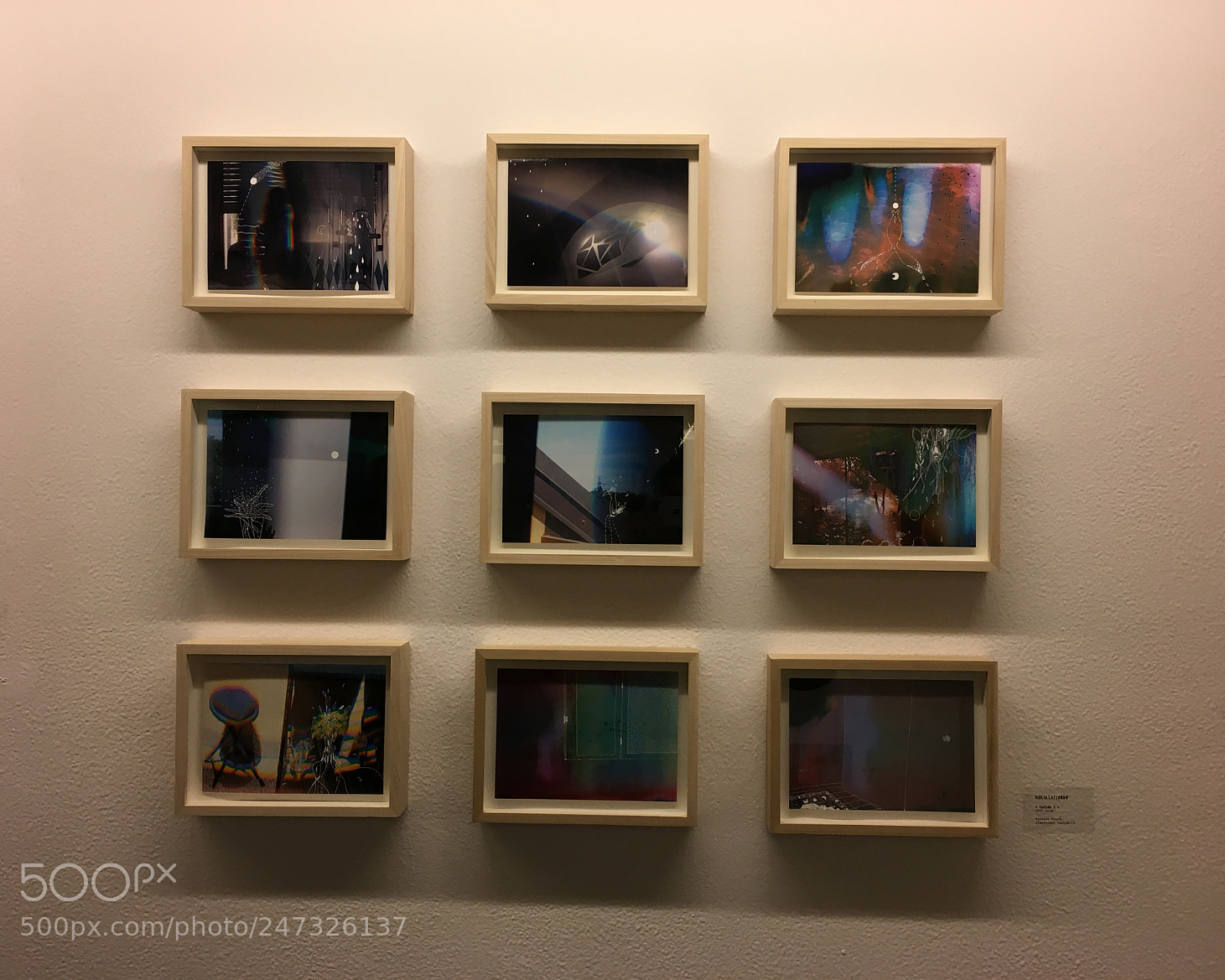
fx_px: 1124
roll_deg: -0.6
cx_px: 639
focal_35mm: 31
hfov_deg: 57.2
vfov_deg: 47.1
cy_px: 490
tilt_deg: +1.9
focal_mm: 4.15
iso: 25
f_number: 2.2
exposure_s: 1/33
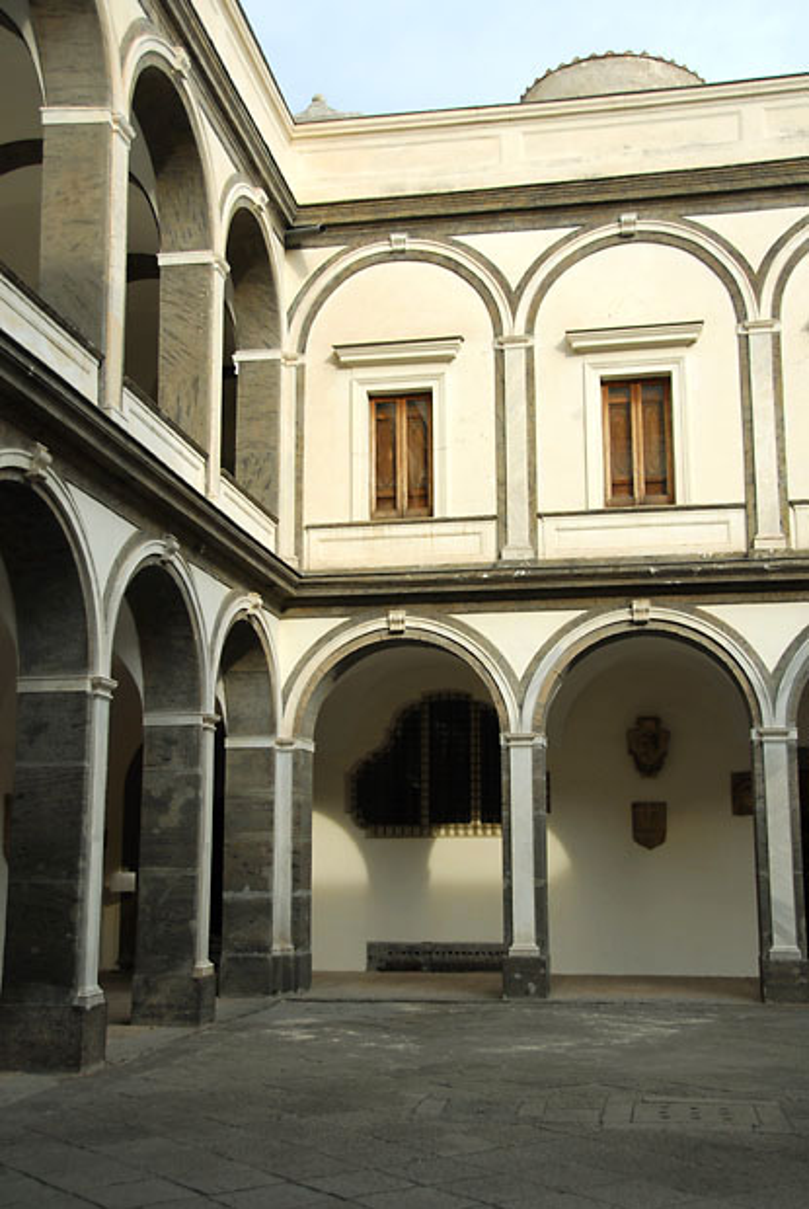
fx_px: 1361
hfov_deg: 33.1
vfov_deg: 47.9
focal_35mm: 40
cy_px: 604
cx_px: 404
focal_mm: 27
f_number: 4
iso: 100
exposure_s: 1/320
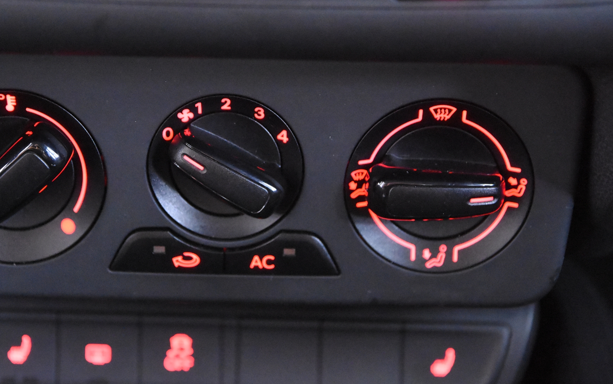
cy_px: 230
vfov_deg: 10.1
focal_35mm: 130
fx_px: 2172
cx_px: 263
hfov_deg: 16.1
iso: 12800
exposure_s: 1/20
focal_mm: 70
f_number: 4
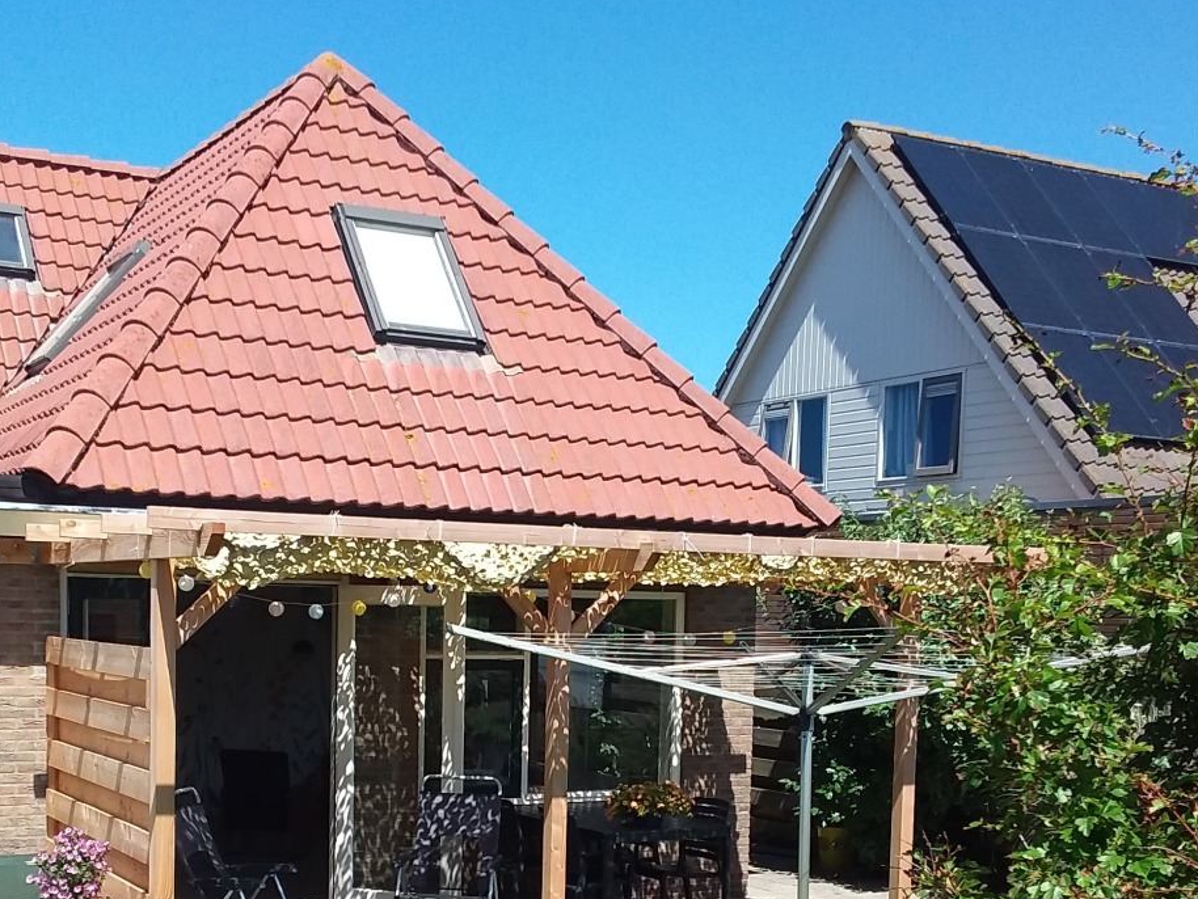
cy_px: 735
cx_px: 530
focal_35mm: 49
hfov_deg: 38.8
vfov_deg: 29.0
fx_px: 1696
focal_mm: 2.91
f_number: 1.9
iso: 40
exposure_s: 1/1165
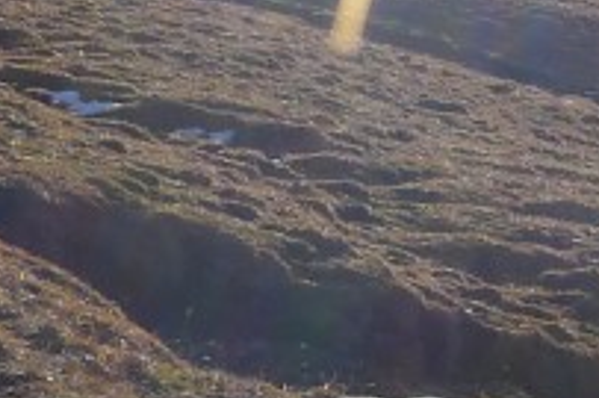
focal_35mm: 189
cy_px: -324
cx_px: 1598
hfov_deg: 9.3
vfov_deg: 7.1
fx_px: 3142
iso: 80
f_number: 4
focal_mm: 6.8
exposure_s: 1/800
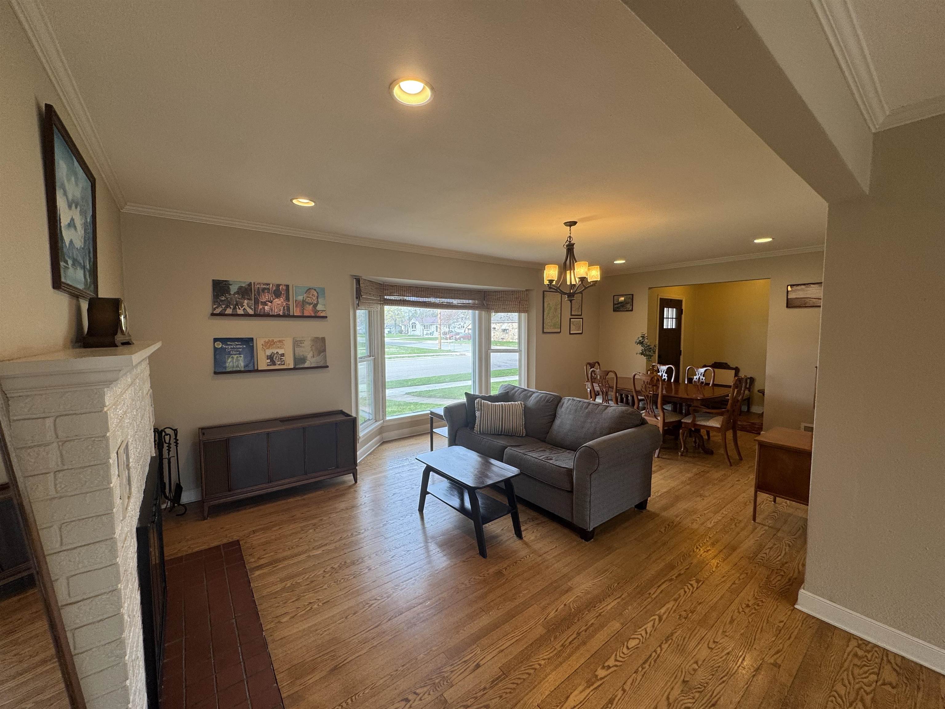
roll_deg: -0.1
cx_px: 472
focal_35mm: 14
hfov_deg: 102.1
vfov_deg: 85.7
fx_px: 382
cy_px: 354
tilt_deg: -5.3
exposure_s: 1/120
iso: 64
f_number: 2.2
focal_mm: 2.22
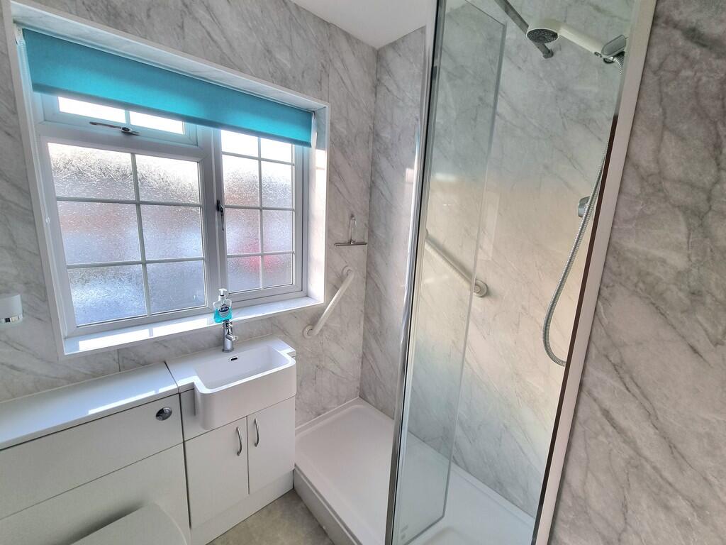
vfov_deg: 89.9
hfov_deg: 106.2
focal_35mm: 13
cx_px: 363
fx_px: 273
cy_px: 272
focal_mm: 2.2
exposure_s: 1/50
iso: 80
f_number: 2.2
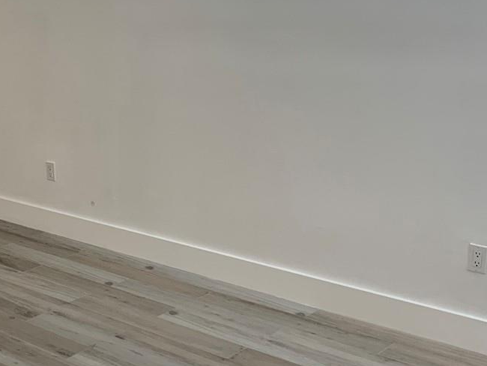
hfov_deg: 28.8
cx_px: 31
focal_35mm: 64
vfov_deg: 22.9
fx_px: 901
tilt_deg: -12.0
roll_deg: +1.1
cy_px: 141
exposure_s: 1/60
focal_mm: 4.25
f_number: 1.8
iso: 50
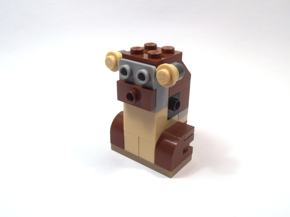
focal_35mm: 38
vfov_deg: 37.7
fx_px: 318
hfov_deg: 49.0
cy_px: 108
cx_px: 144
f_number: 3.9
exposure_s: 1/100
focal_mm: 6.61
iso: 80
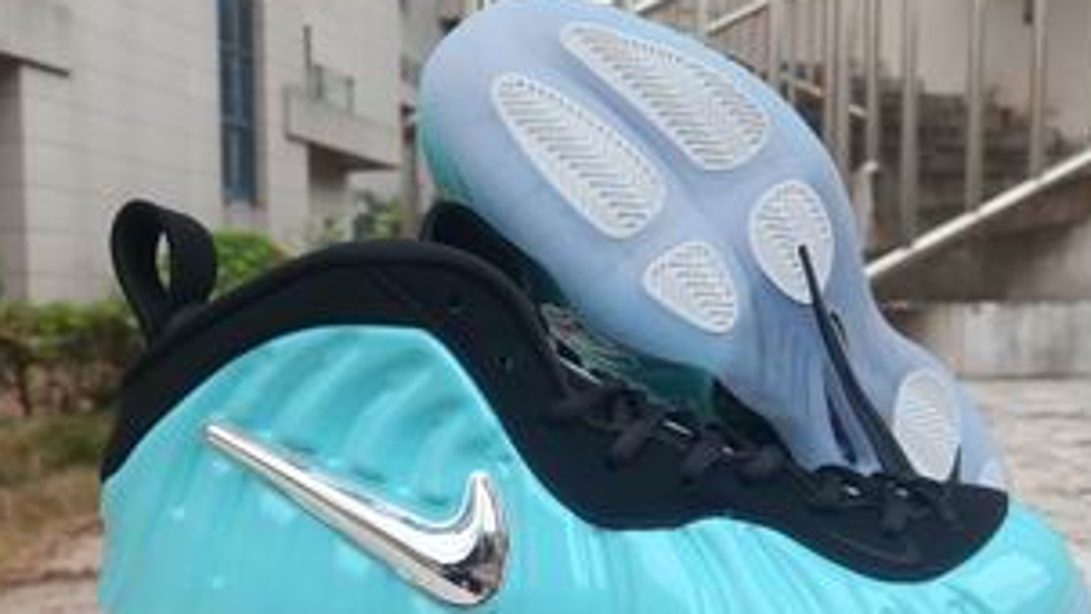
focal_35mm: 29
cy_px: 368
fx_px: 839
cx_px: 556
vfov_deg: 40.0
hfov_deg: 66.1
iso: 40
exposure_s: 1/50
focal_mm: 5.4
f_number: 1.8
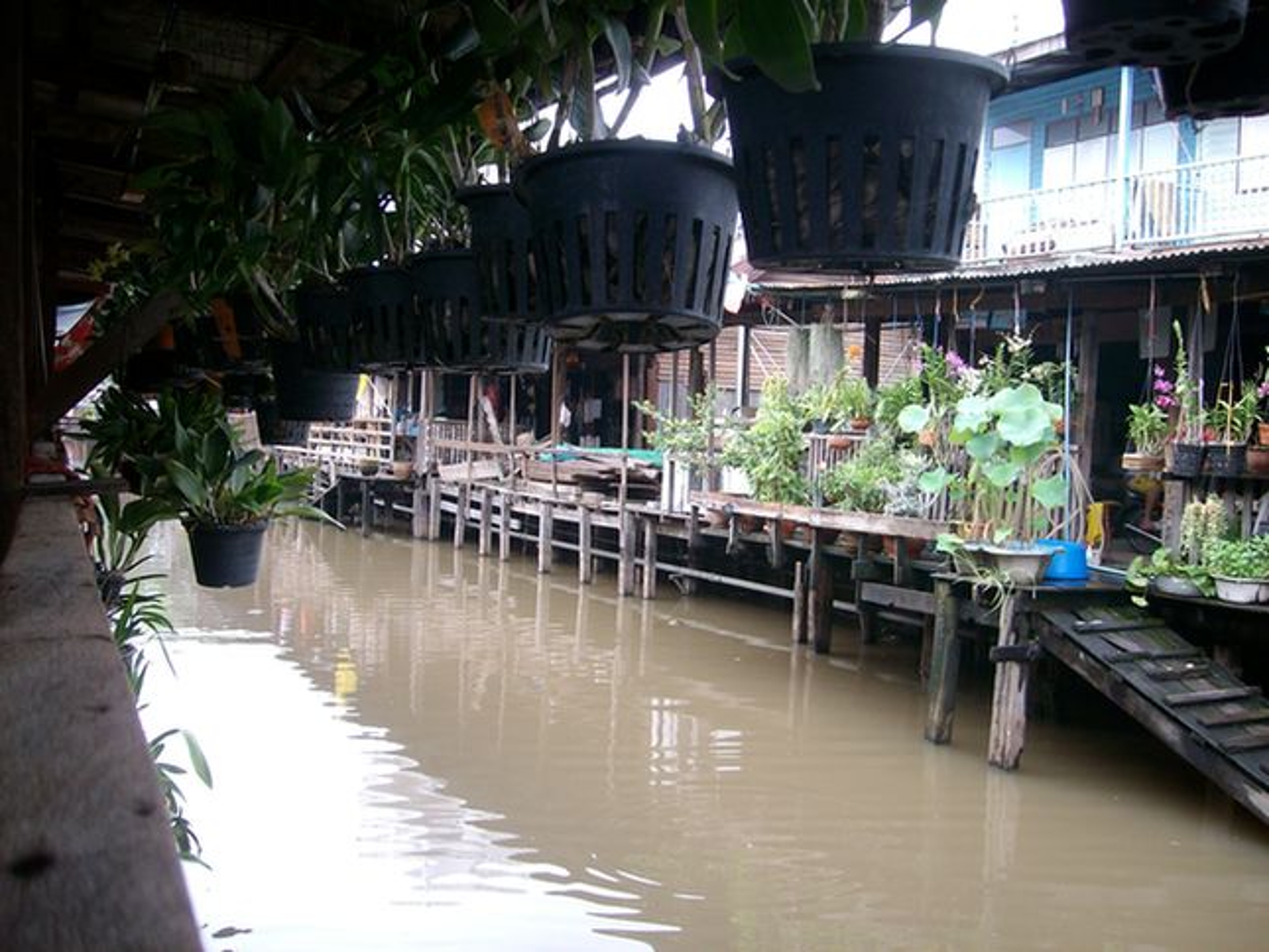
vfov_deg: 40.7
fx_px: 1283
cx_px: 634
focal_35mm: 35
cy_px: 476
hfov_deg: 52.6
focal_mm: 5.8
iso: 80
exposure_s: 1/94.1
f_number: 2.8
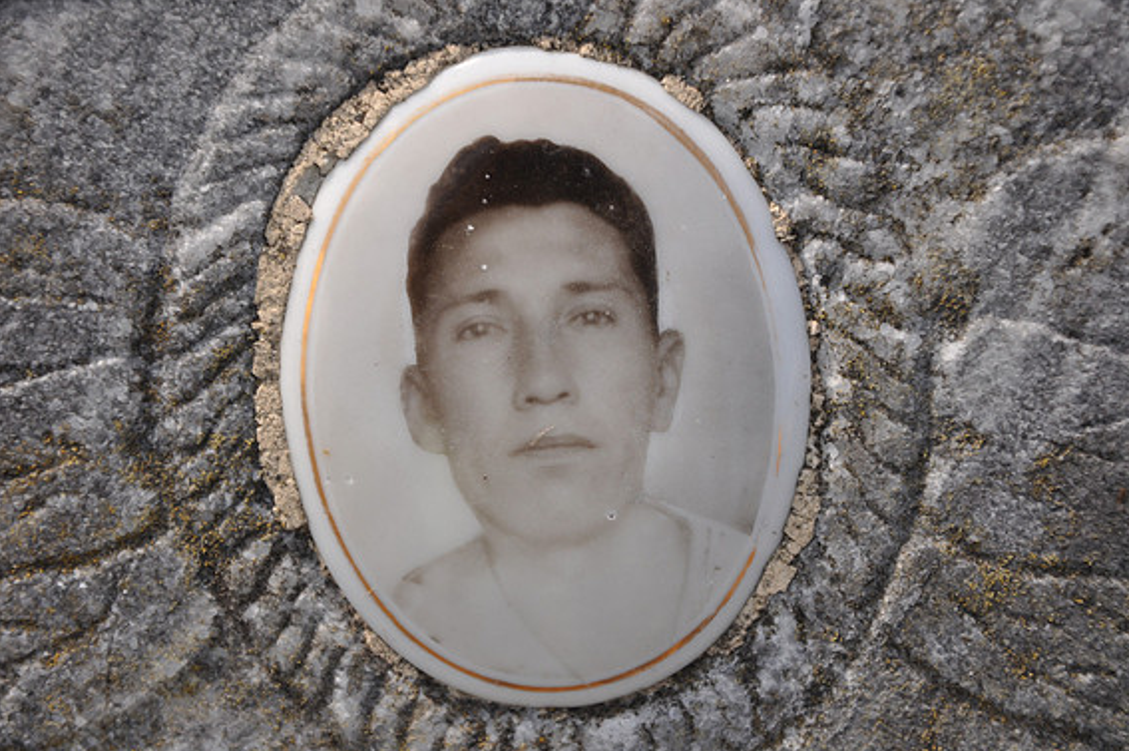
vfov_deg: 9.9
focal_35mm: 138
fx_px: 4324
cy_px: 377
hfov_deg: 14.9
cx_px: 575
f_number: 7.1
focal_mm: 90
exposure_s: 1/200
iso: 200
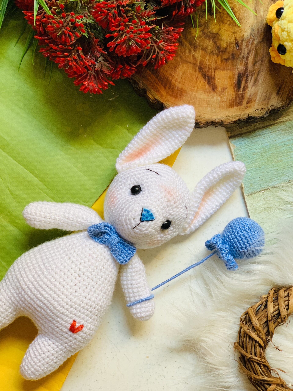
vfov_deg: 36.8
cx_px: 146
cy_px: 196
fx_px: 587
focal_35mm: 52
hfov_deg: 28.0
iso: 125
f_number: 2.4
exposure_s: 1/65
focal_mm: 6
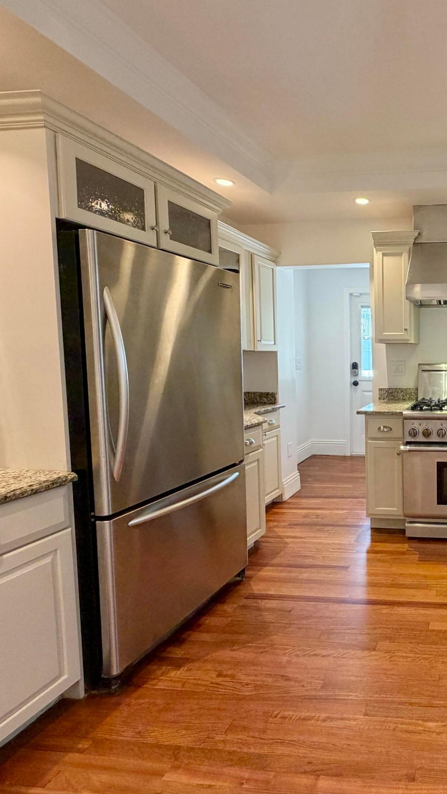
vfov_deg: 83.8
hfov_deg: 44.8
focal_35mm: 21
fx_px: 442
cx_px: 455
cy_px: 386
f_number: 2.2
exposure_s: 1/60
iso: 200
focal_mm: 2.22
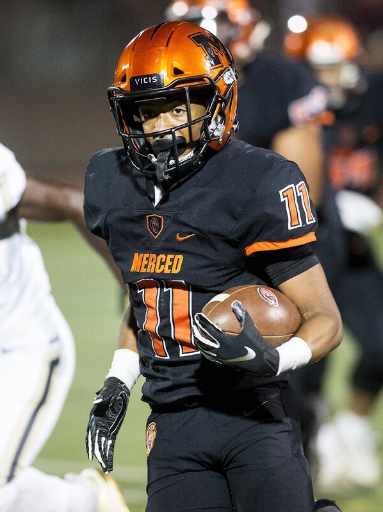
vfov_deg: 4.6
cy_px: 256
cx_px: 137
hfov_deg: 3.4
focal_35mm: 434
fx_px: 6406
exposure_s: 1/800
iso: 6400
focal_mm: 300
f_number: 2.8
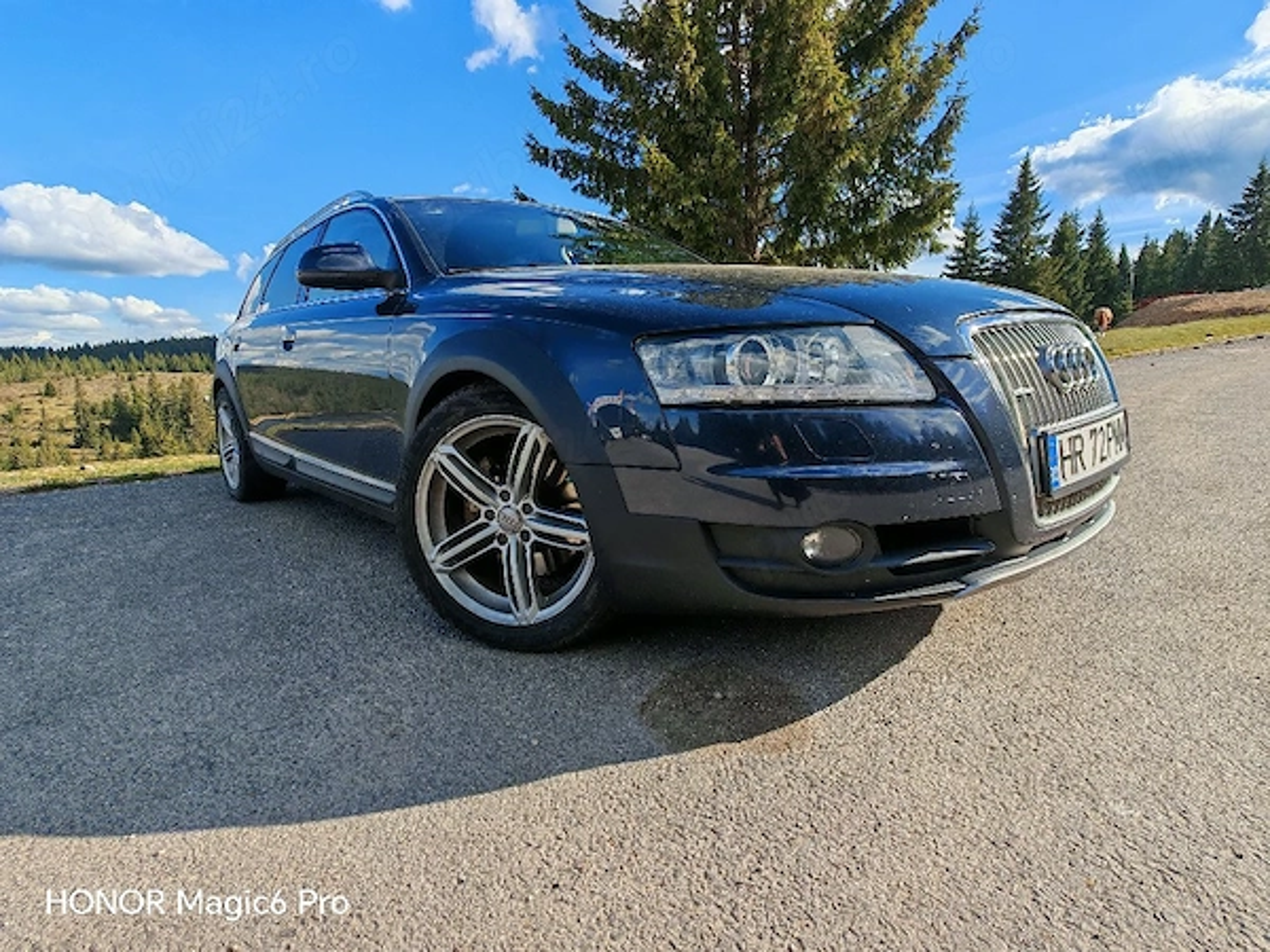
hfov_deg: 87.8
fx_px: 660
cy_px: 476
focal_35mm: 18
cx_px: 635
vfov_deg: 71.6
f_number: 2
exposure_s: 1/1000
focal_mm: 1.82
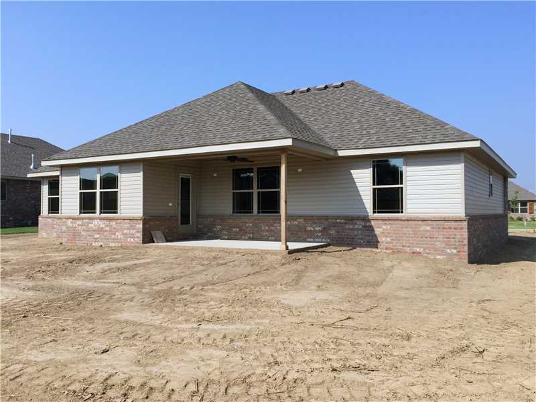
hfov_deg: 61.7
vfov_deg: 48.2
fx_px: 449
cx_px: 268
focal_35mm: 29
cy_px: 201
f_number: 2.2
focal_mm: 4.15
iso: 32
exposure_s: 1/1883
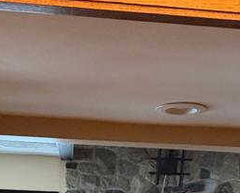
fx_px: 391
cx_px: 96
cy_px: 314
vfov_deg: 21.5
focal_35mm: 55
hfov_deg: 34.0
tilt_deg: -14.9
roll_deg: -3.5
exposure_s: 1/60
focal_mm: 2.22
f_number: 2.2
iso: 400
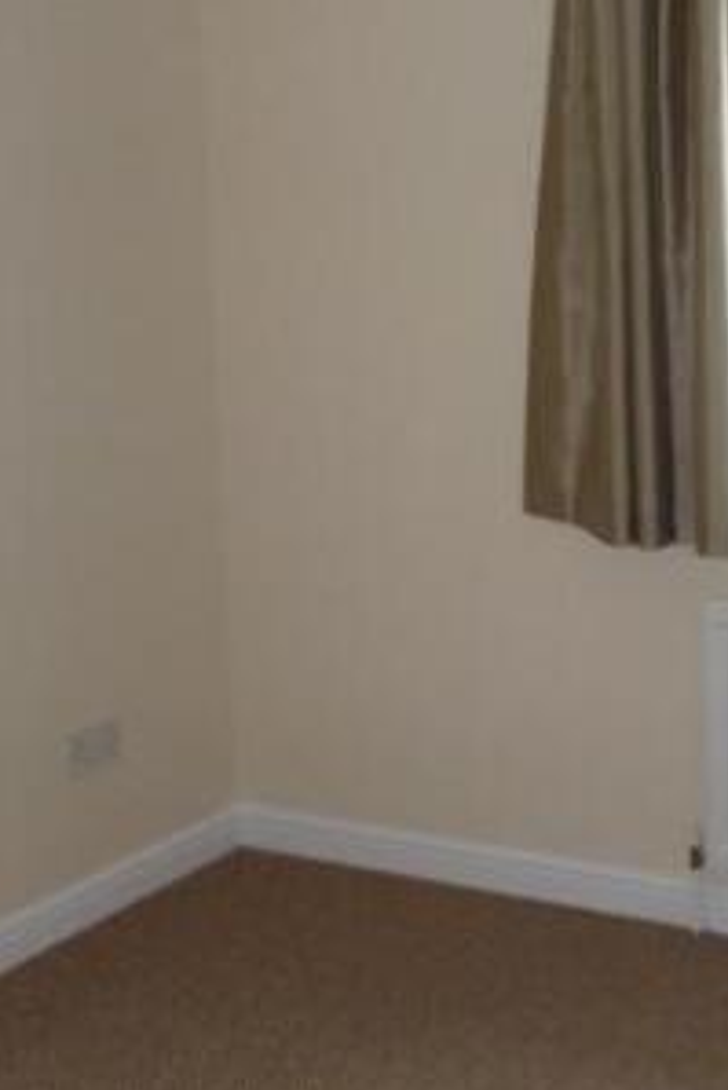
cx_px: 594
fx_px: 1727
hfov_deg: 23.4
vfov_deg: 34.9
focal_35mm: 57
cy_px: 444
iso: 250
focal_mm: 5
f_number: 3.1
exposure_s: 1/60
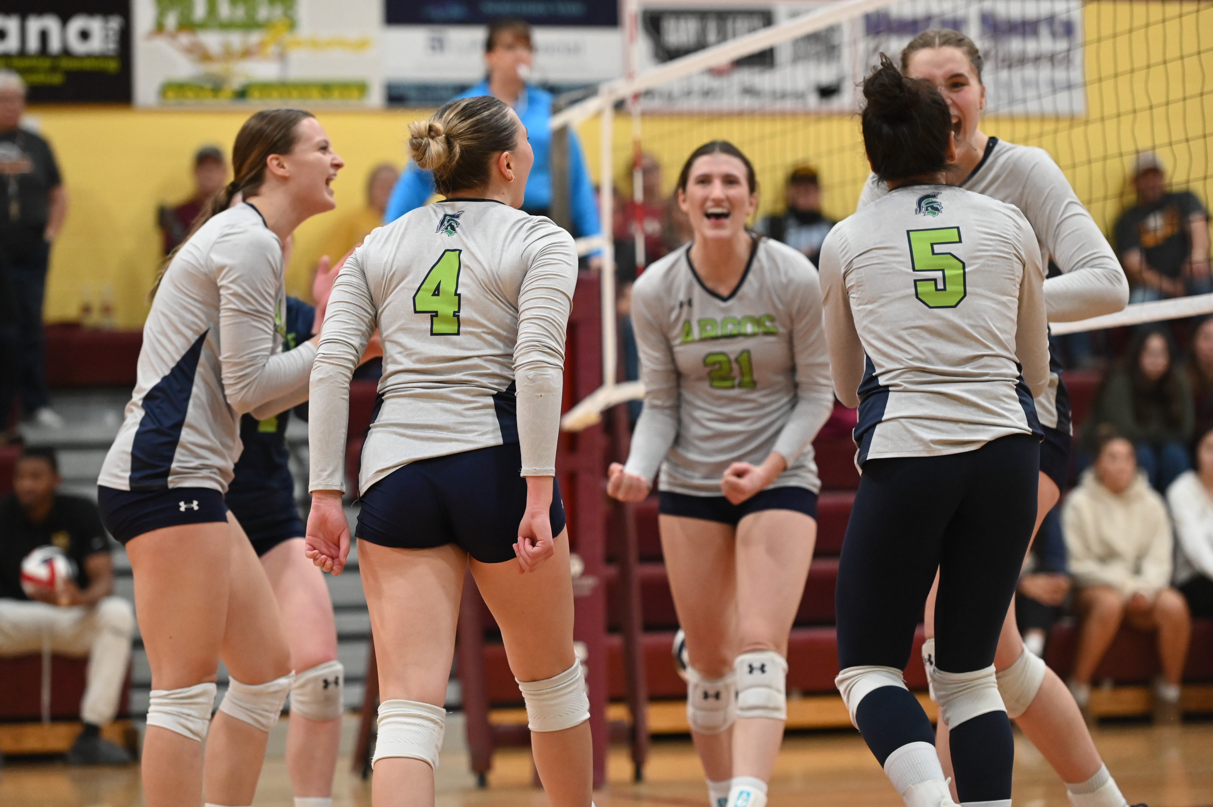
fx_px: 4714
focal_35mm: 140
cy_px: 404
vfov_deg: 9.8
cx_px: 606
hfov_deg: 14.7
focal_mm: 140
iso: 8000
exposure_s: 1/800
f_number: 4
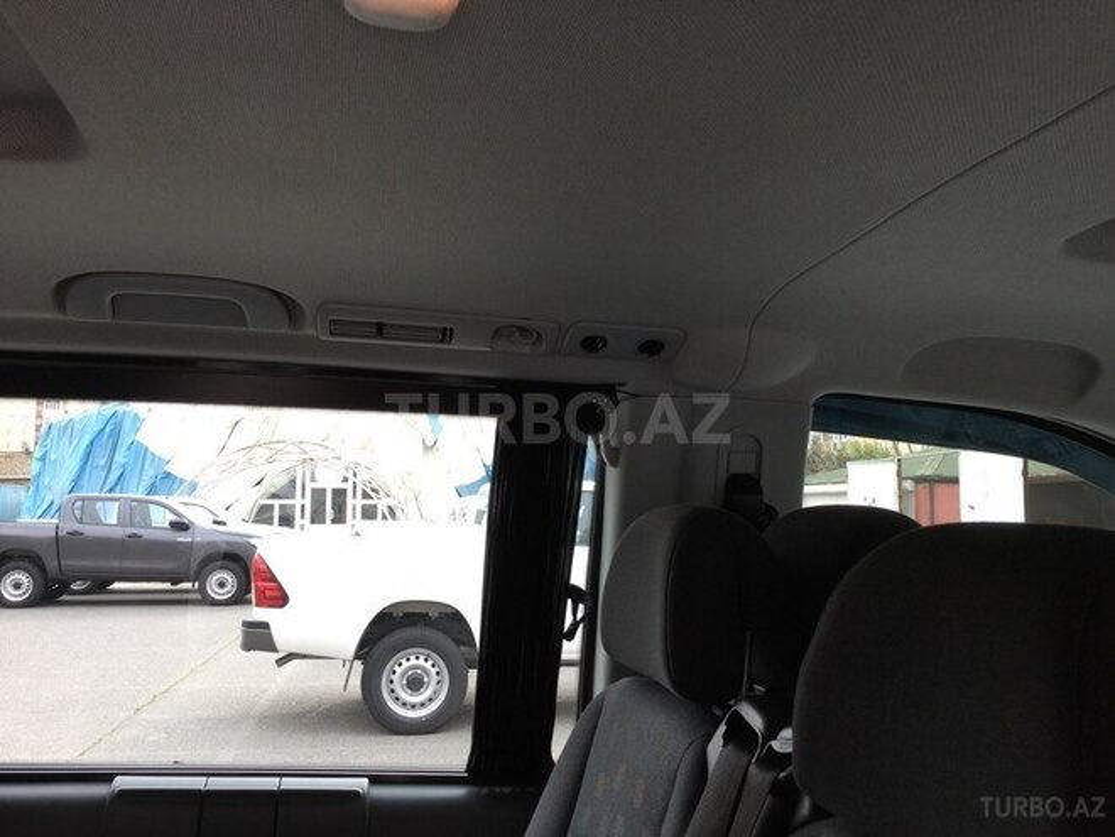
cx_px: 558
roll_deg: -0.4
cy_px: 418
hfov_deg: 58.4
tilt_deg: +5.6
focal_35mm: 31
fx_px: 999
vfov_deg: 45.4
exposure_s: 1/101
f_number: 2.4
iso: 25
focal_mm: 3.3
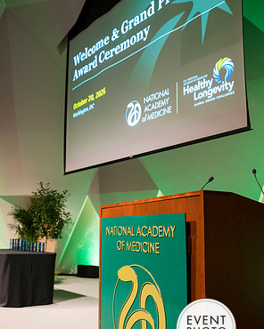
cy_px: 186
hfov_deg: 37.3
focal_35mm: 40
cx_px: 131
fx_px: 391
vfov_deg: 45.7
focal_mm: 35
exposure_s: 1/160
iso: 1600
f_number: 3.5
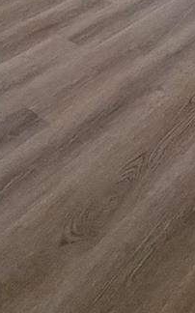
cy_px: -205
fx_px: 468
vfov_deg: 24.2
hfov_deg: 21.5
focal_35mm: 55
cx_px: 244
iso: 400
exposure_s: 1/60
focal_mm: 2.22
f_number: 2.2
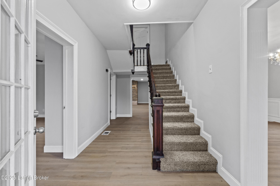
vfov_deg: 77.3
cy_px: 93
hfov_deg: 100.4
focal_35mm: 15
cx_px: 140
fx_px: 117
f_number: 8
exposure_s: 1/2.5
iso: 400
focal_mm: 10
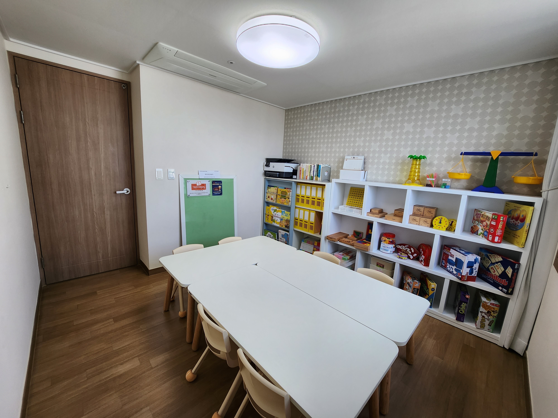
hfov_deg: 106.2
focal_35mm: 13
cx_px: 279
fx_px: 210
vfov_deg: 89.9
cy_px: 209
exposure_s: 1/60
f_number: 2.2
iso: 50
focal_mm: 1.7
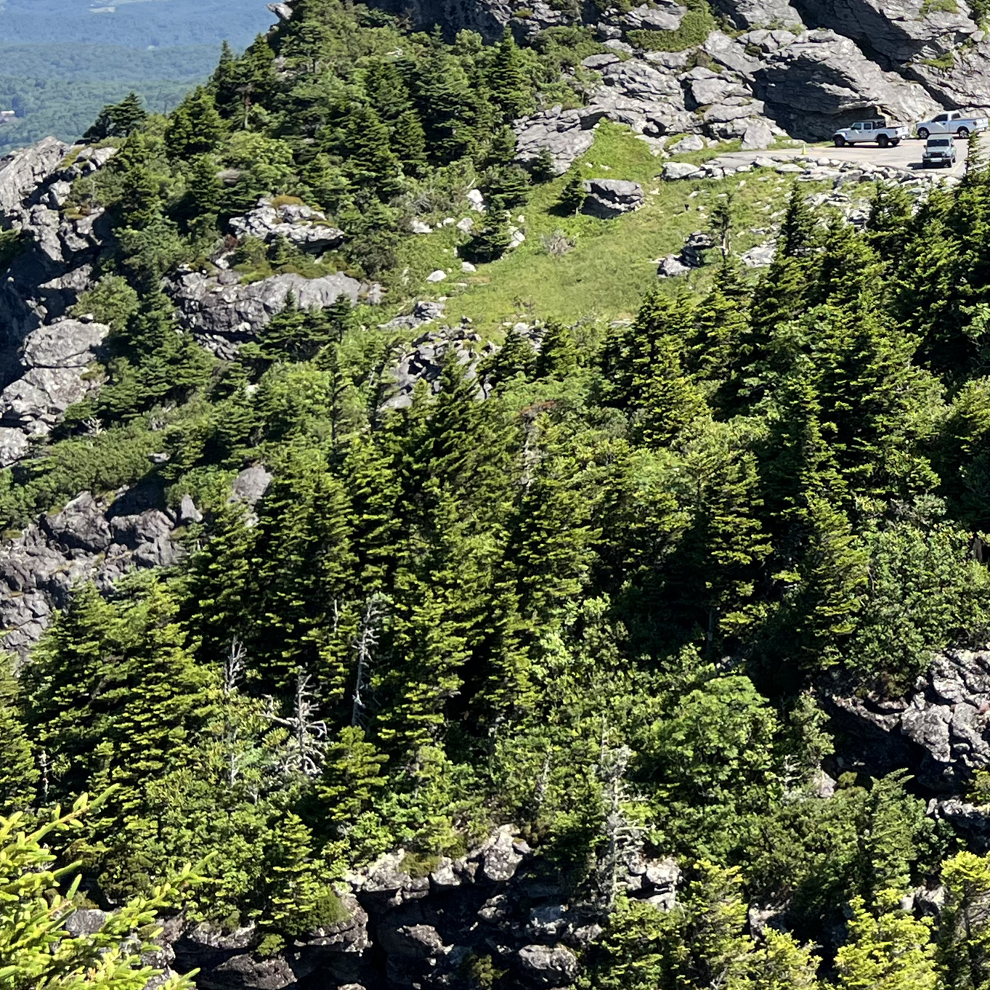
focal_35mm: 68
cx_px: 1051
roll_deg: -0.4
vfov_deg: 24.2
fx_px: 2200
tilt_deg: -2.4
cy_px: 1
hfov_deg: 23.9
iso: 50
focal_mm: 5.7
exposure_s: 1/3077
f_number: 1.5
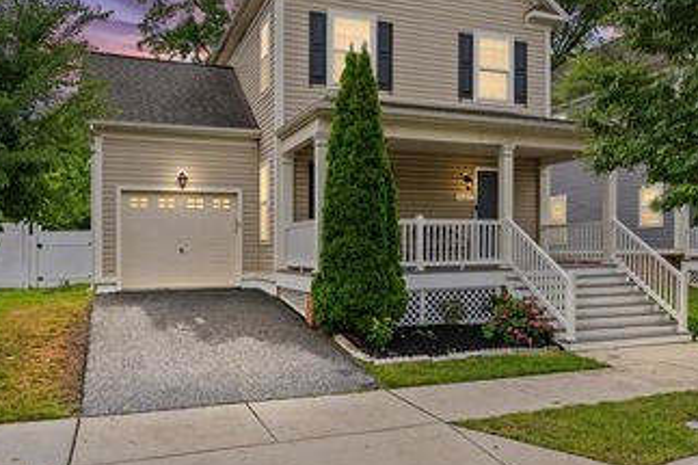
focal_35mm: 31
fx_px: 601
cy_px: 129
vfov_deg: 41.3
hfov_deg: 60.2
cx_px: 387
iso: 125
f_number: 9
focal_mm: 20
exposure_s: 1/125
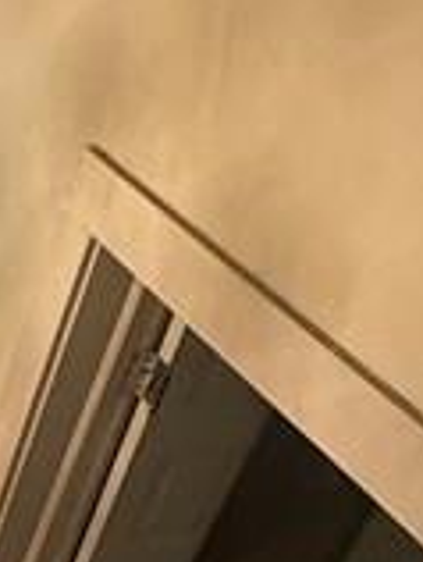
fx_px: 1381
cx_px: -547
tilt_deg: -35.1
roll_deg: -3.6
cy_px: 494
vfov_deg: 22.5
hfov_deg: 13.5
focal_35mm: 85
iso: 320
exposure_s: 1/60
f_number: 2.2
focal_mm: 2.22
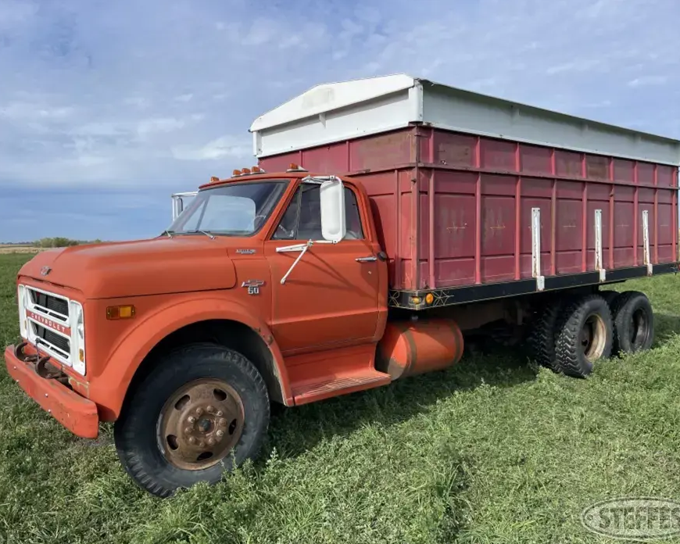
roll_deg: +2.4
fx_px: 564
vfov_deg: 51.5
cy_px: 268
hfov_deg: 62.2
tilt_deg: -2.7
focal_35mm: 28
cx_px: 343
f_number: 1.6
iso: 32
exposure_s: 1/3344
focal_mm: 5.1
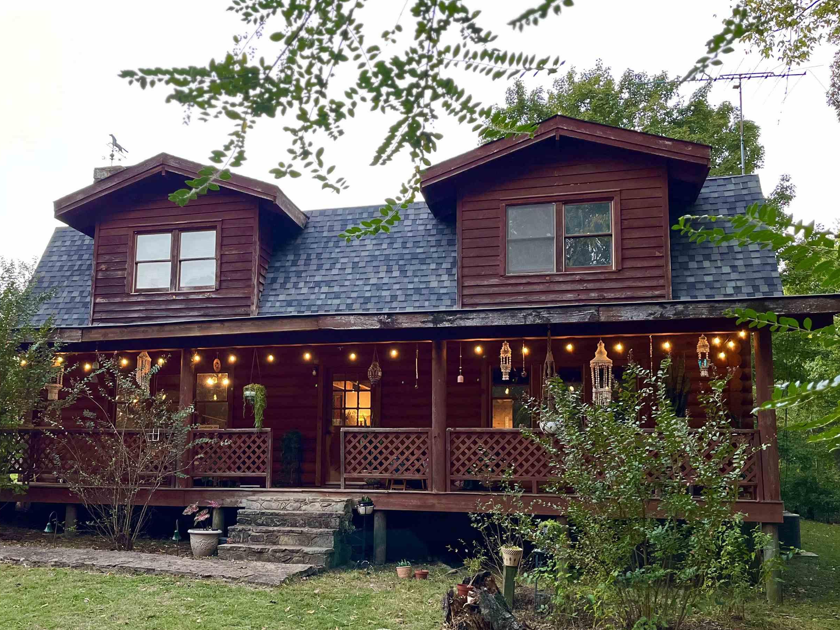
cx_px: 351
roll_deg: -1.1
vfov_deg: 42.8
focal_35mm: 33
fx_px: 801
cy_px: 366
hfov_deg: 55.1
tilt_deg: +6.7
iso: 200
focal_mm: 5.1
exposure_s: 1/60
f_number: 1.6
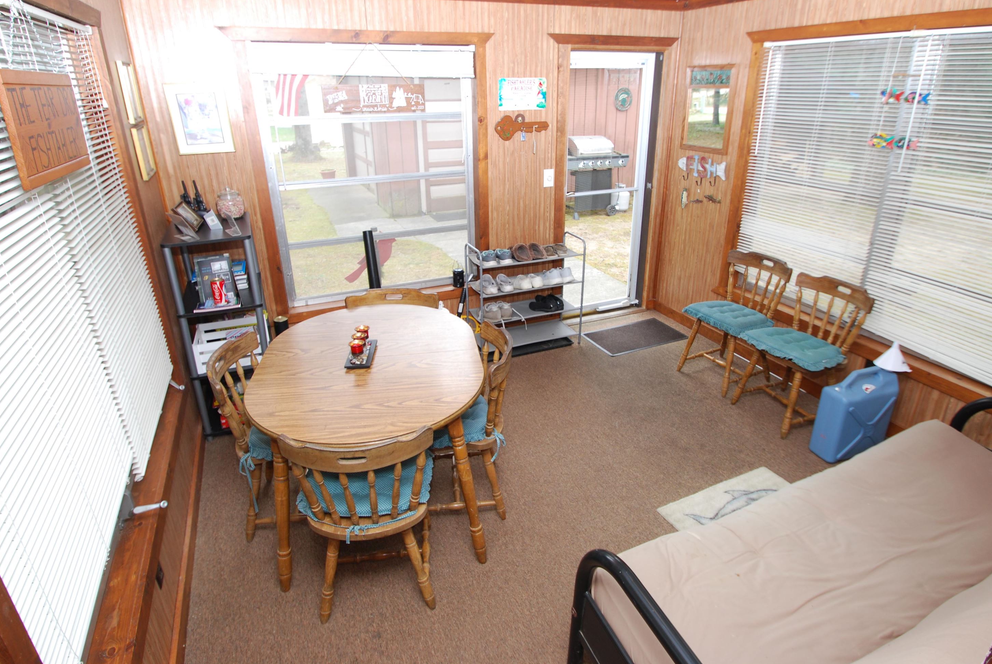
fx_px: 524
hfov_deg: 86.8
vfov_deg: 64.7
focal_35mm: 19
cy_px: 315
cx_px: 502
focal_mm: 12
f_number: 4
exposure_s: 1/60
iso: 200
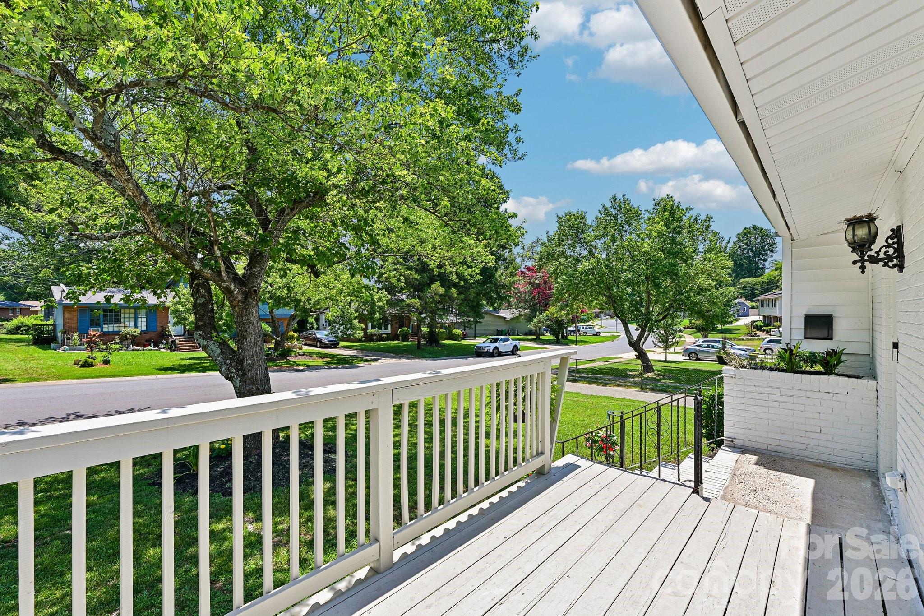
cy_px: 308
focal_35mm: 16
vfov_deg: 73.7
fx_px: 411
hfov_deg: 96.7
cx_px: 462
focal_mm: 16
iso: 100
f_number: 8
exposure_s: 1/200
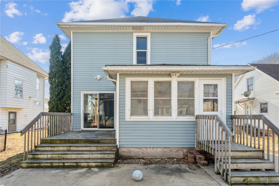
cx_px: 140
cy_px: 93
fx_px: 124
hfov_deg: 96.7
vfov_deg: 73.7
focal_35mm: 16
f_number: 10
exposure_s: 1/160
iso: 400
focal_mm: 16
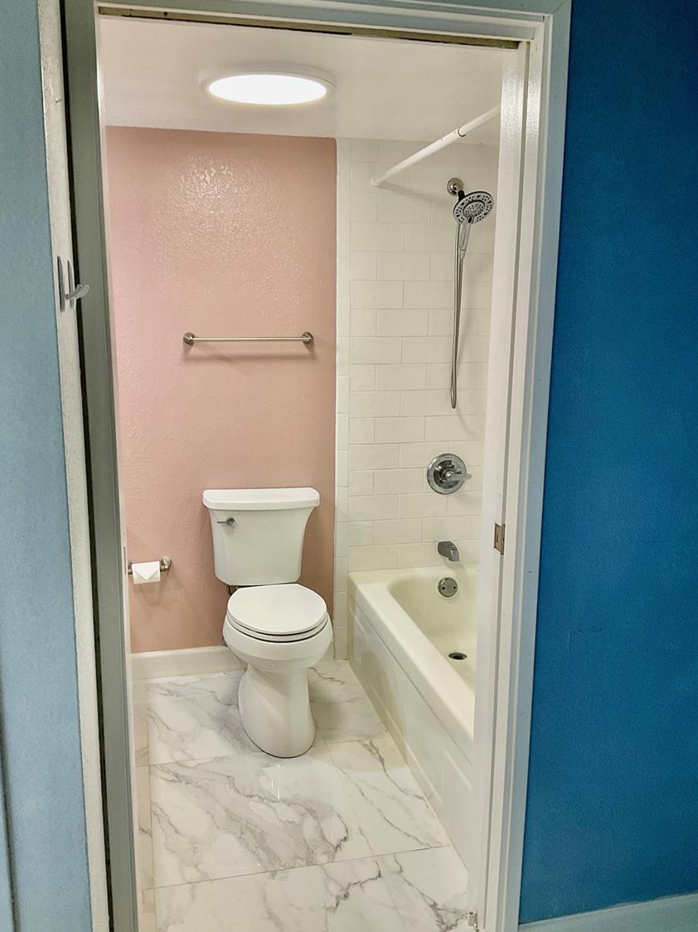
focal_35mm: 31
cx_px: 327
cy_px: 471
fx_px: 834
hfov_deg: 45.4
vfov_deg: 58.4
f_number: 1.8
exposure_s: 1/50
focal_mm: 3
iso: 40
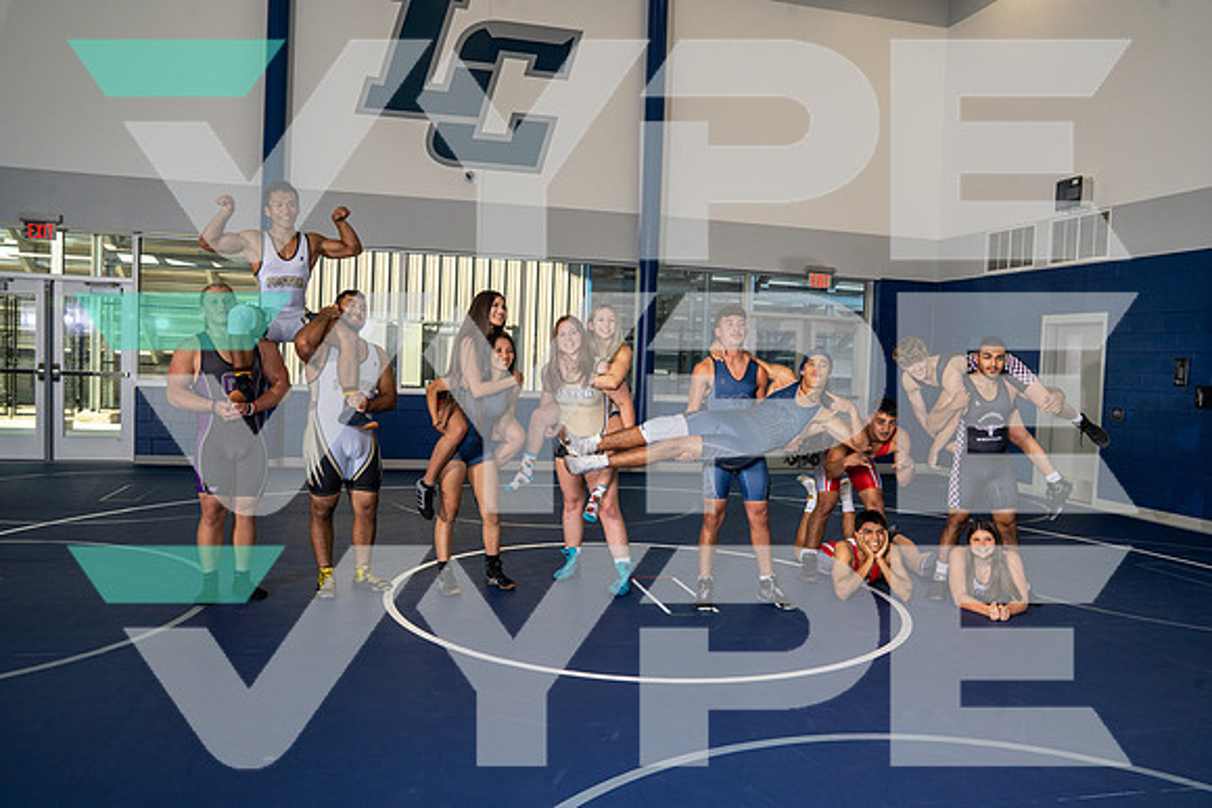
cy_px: 404
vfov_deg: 48.0
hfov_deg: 67.4
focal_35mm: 27
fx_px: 909
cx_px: 606
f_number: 8
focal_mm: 27
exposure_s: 1/250
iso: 320
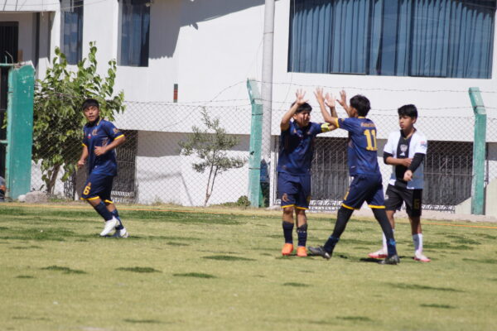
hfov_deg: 6.9
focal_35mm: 300
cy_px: 166
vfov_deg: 4.6
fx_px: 4141
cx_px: 248
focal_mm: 200
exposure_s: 1/500
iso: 100
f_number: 7.1
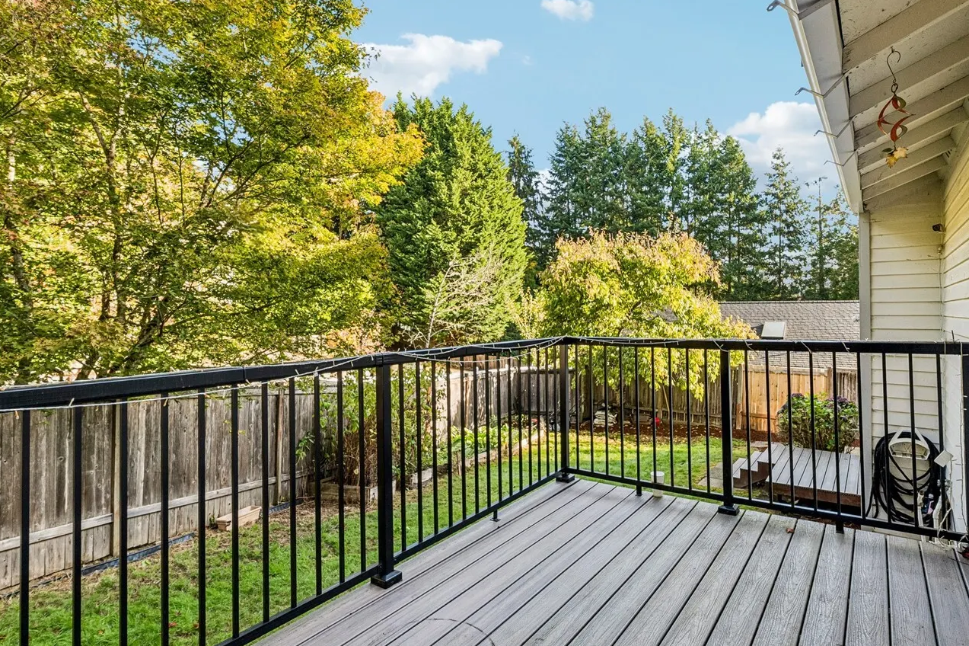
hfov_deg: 83.9
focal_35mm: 20
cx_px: 507
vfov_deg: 61.9
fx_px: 538
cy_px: 306
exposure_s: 1/40
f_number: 9
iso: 250
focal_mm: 10
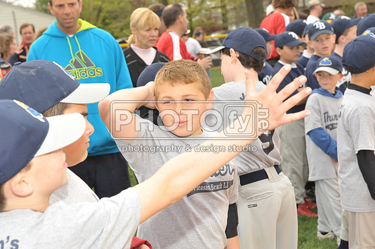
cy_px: 124
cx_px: 188
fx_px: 729
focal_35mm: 70
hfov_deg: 28.9
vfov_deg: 19.4
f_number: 8
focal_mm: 70
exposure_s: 1/250
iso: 400
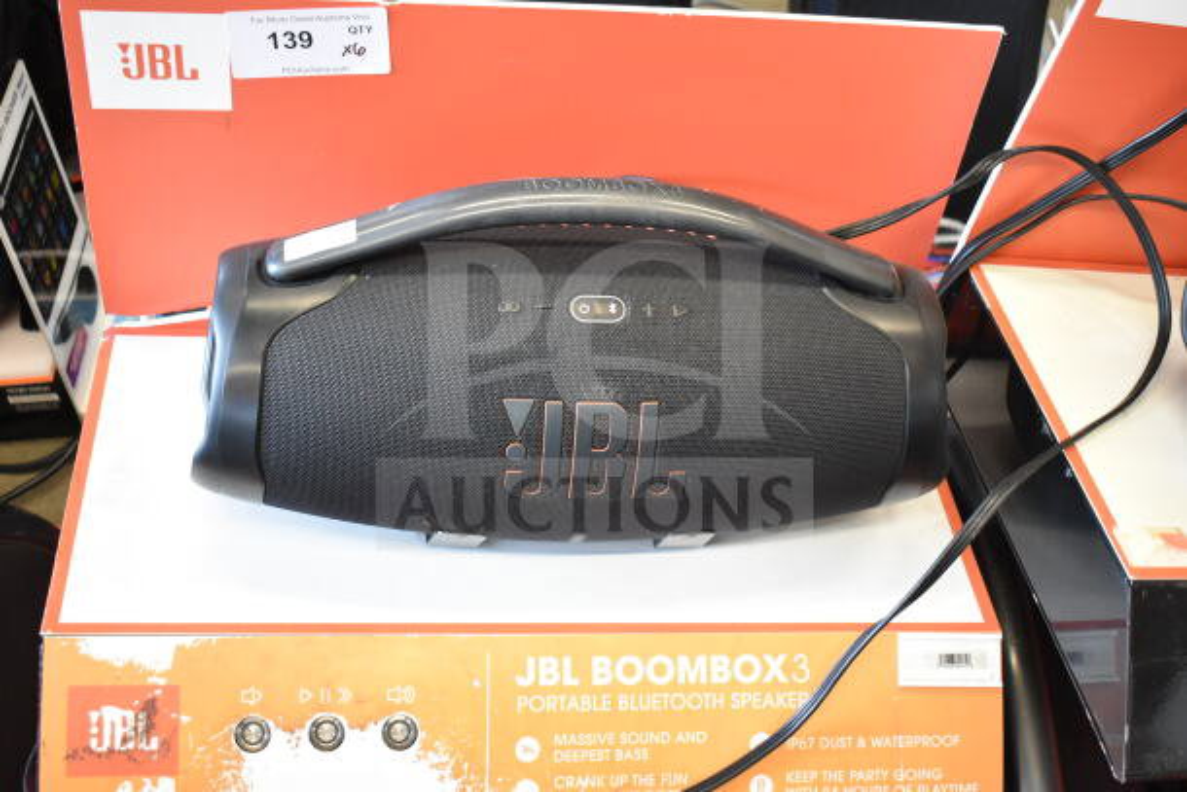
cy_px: 396
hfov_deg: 41.1
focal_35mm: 48
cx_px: 594
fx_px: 1583
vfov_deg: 28.1
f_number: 4.5
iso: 1800
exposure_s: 1/50
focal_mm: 32
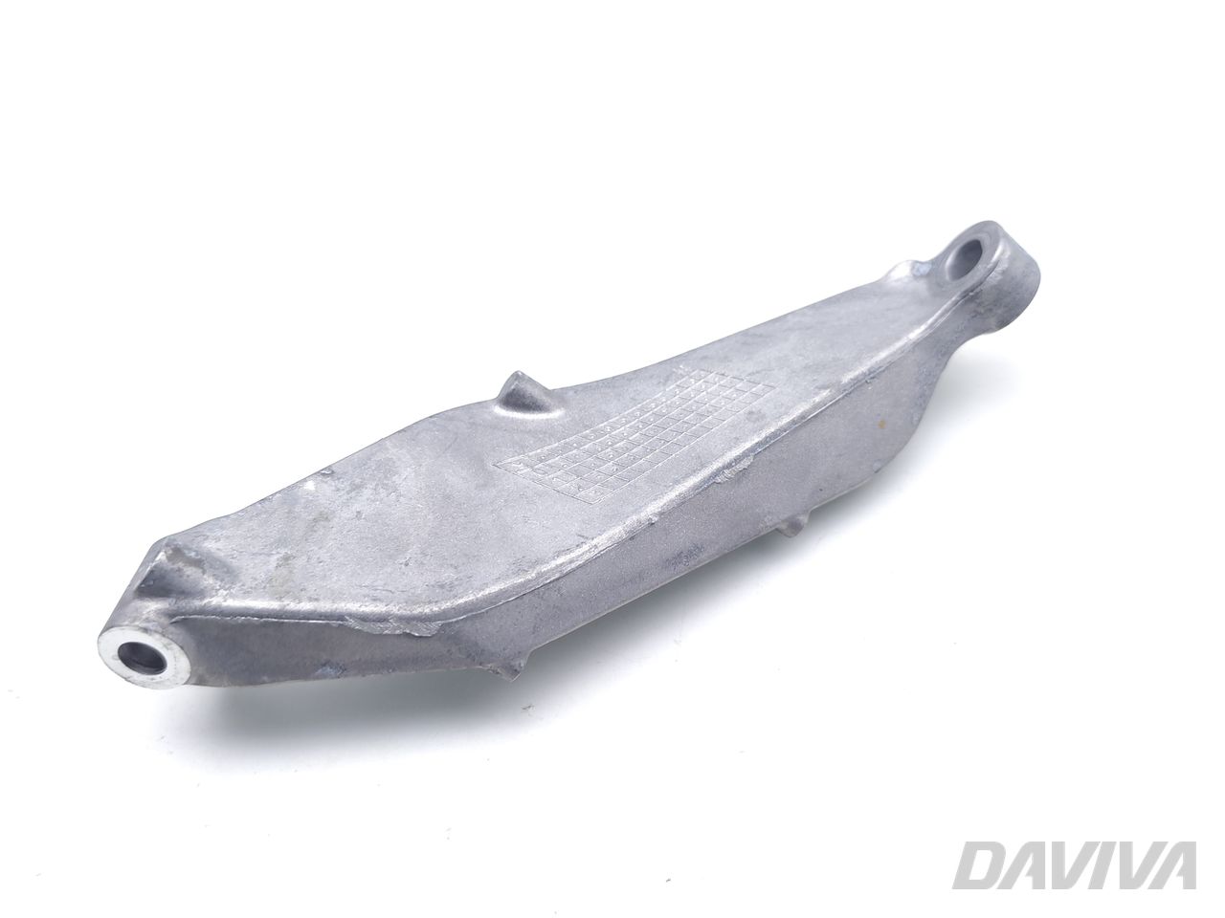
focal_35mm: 30
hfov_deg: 60.0
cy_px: 459
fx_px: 1062
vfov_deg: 46.8
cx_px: 612
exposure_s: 1/100
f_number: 1.65
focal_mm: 6.19
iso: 80
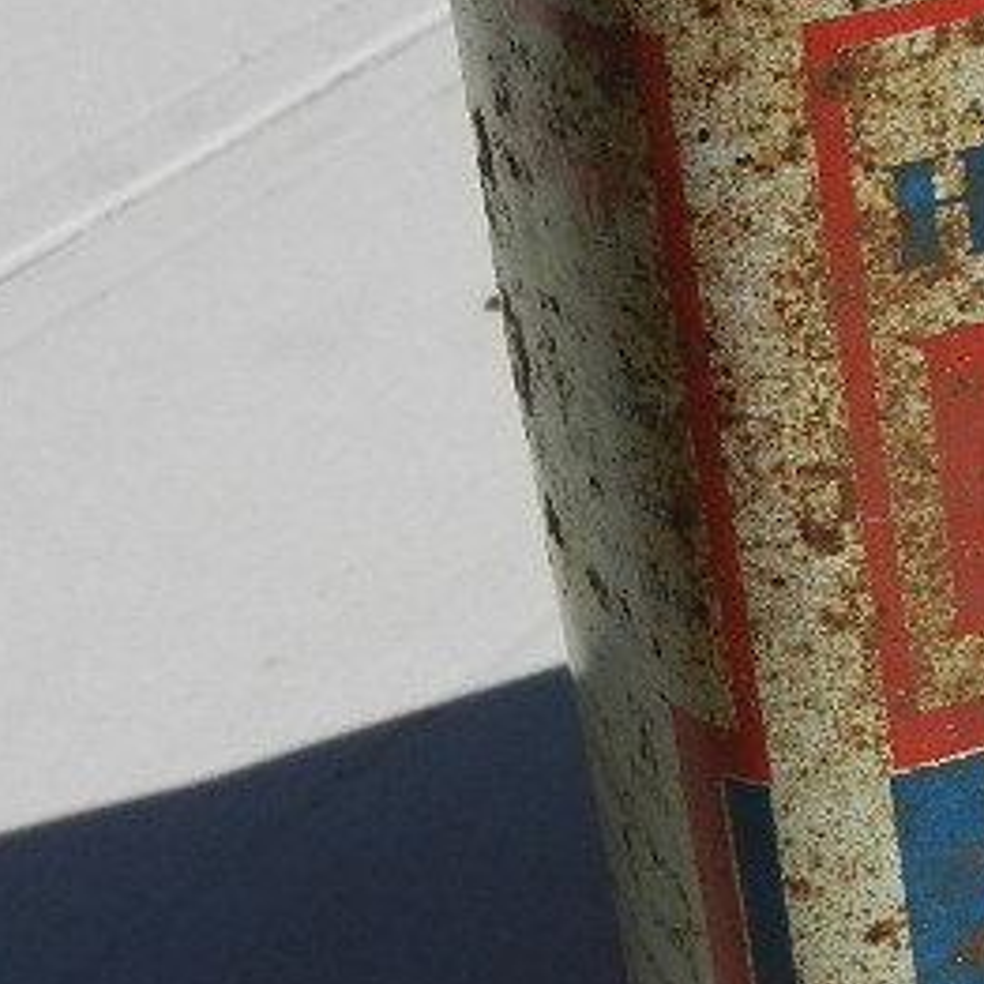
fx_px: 3666
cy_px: 406
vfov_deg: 15.3
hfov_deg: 14.2
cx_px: 1514
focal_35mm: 114
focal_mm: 5.9
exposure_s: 1/800
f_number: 7.6
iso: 160
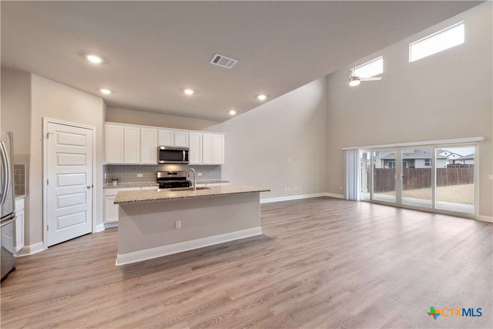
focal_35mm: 14
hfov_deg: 104.2
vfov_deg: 81.2
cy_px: 164
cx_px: 246
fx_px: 192
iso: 400
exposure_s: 1/8
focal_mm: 14
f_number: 8
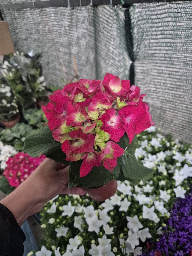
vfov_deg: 73.9
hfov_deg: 58.9
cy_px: 128
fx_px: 170
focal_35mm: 23
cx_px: 96
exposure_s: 1/50
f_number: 1.8
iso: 1250
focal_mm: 5.4
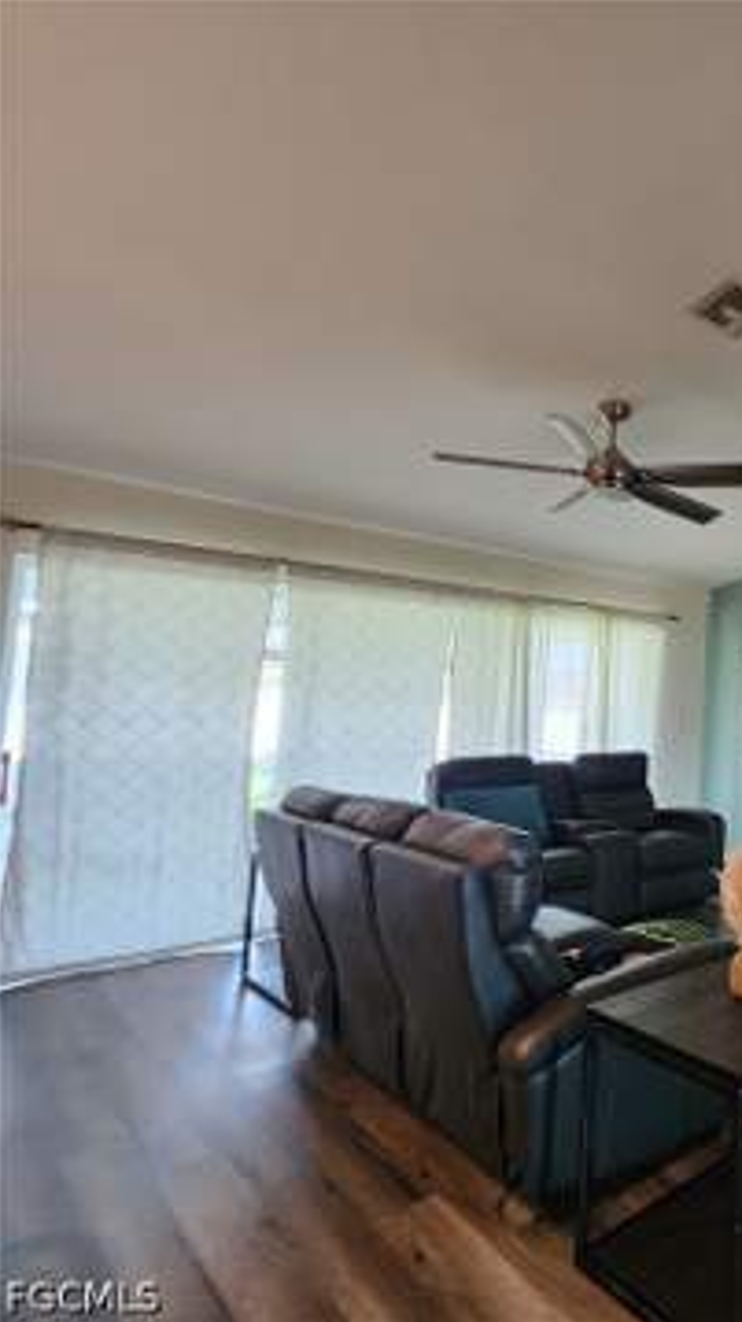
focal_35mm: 19
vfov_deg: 89.6
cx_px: 882
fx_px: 666
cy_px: 661
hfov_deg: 41.1
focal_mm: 2.2
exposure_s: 1/60
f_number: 2.2
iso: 400
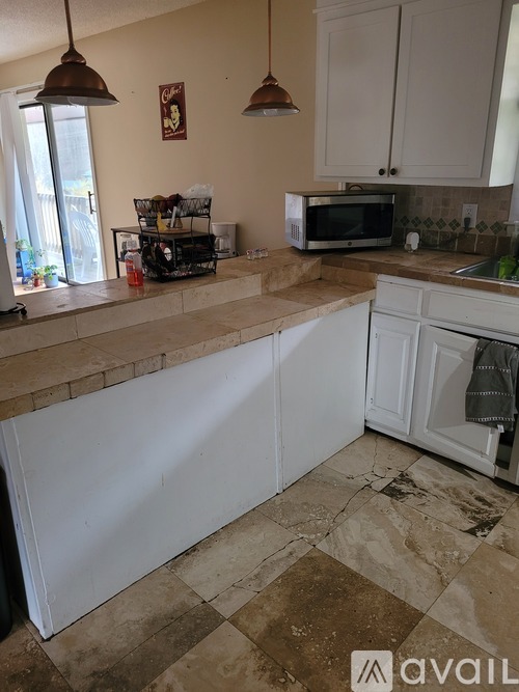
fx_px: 520
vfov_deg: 67.3
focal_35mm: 26
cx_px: 260
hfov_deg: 53.0
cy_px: 346
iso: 400
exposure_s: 1/40
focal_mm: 5.4
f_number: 1.8
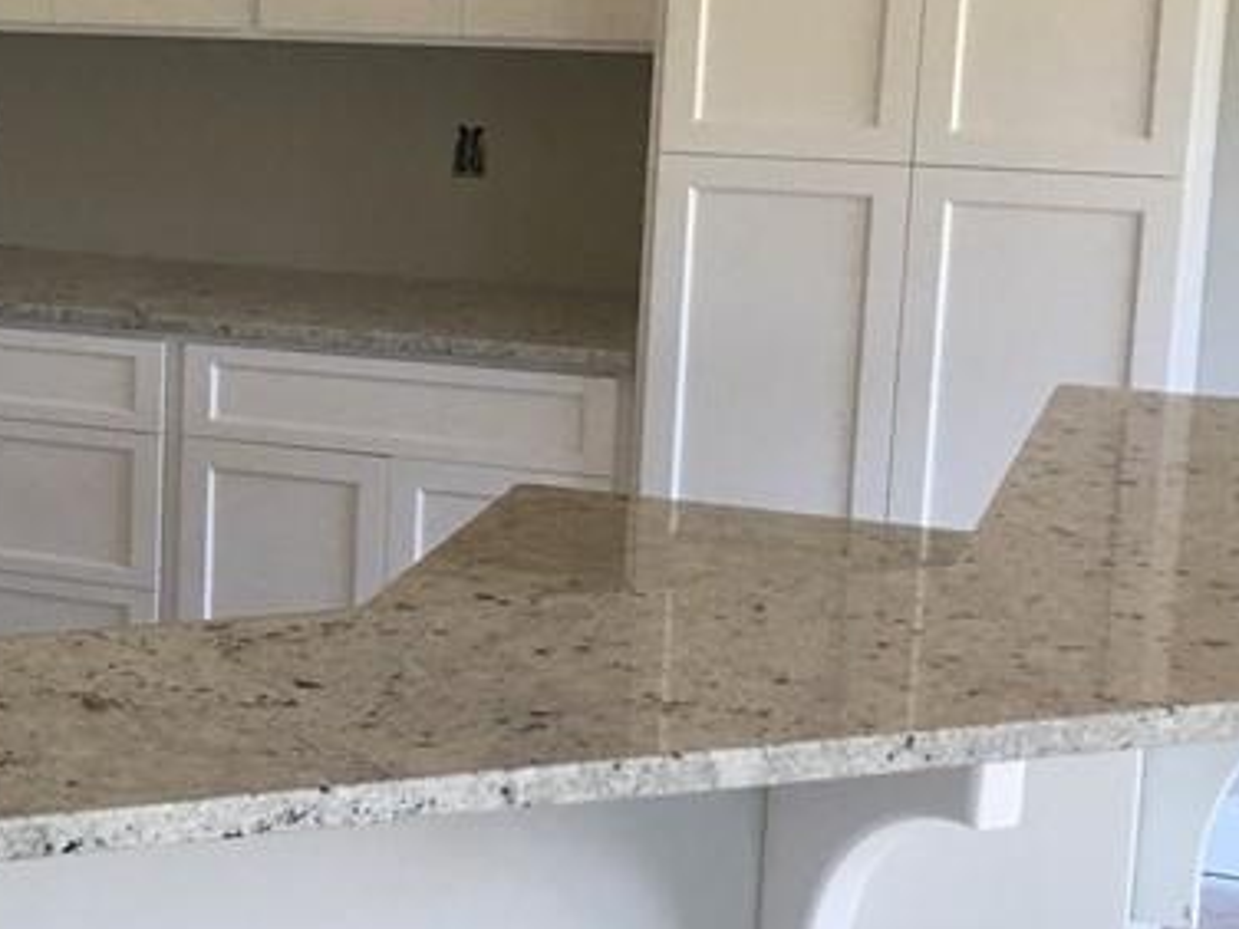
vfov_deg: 18.6
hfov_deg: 22.9
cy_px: 356
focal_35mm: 79
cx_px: -208
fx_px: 2828
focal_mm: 4.15
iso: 40
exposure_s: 1/30
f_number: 2.2
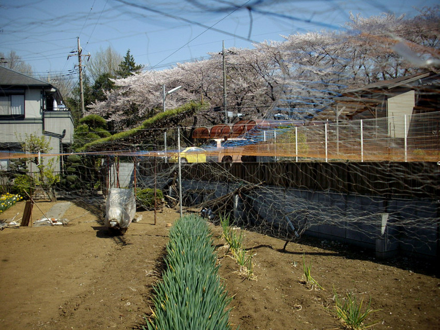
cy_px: 165
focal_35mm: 37
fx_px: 470
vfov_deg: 38.7
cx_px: 220
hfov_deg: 50.1
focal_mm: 6.2
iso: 80
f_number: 5.6
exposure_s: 1/250
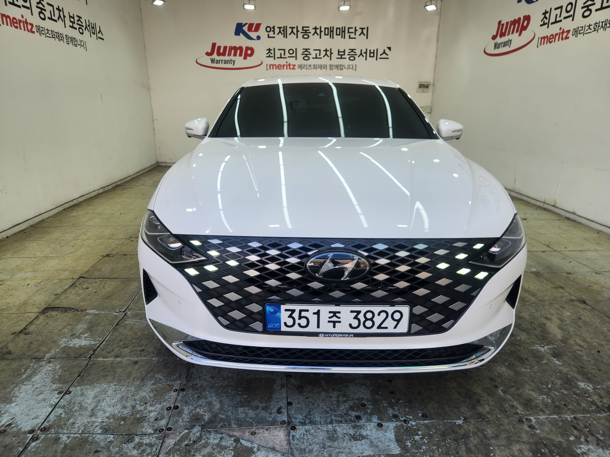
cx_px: 305
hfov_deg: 73.9
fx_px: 405
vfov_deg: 58.9
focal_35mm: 23
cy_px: 228
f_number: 1.8
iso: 20
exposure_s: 1/382
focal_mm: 5.4
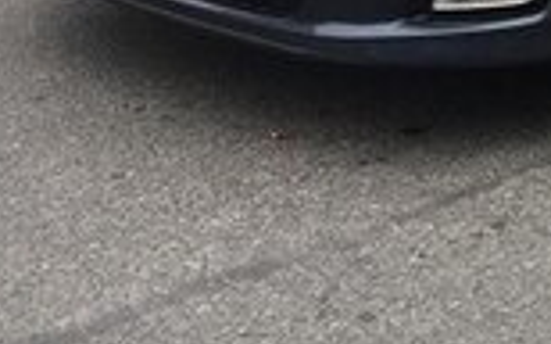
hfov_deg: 14.6
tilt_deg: -11.5
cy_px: -245
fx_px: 1981
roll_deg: -2.5
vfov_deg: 9.5
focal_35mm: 132
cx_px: 869
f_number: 2.2
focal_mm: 4.15
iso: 40
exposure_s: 1/100
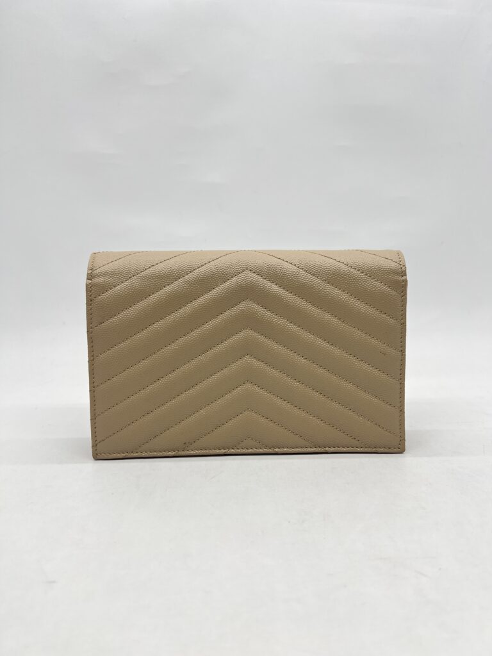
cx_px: 246
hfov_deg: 53.1
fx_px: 493
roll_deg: +0.4
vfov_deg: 67.3
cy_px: 328
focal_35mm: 26
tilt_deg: -9.0
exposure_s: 1/144
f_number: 1.5
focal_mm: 5.7
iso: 32
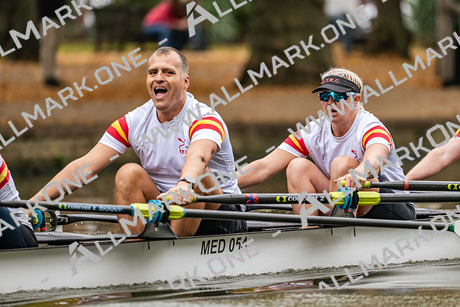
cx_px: 230
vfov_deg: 3.4
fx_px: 5112
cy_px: 154
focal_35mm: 400
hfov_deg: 5.2
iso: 3600
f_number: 4.5
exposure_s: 1/2500
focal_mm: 400
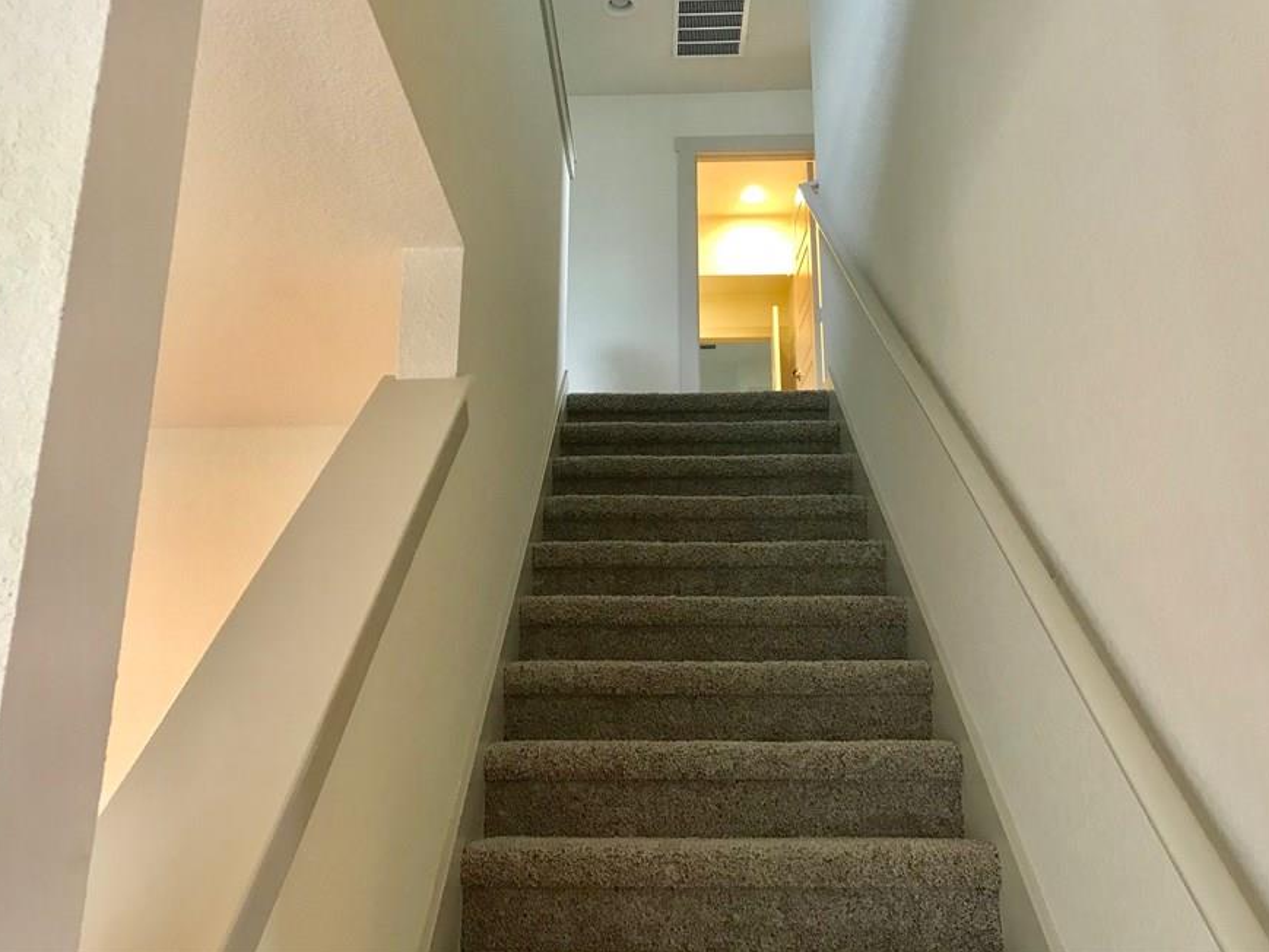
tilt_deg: +19.6
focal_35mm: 33
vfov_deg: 42.8
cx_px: 647
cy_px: 396
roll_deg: -0.1
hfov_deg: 55.3
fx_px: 1210
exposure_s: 1/17
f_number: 1.8
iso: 40
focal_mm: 3.99
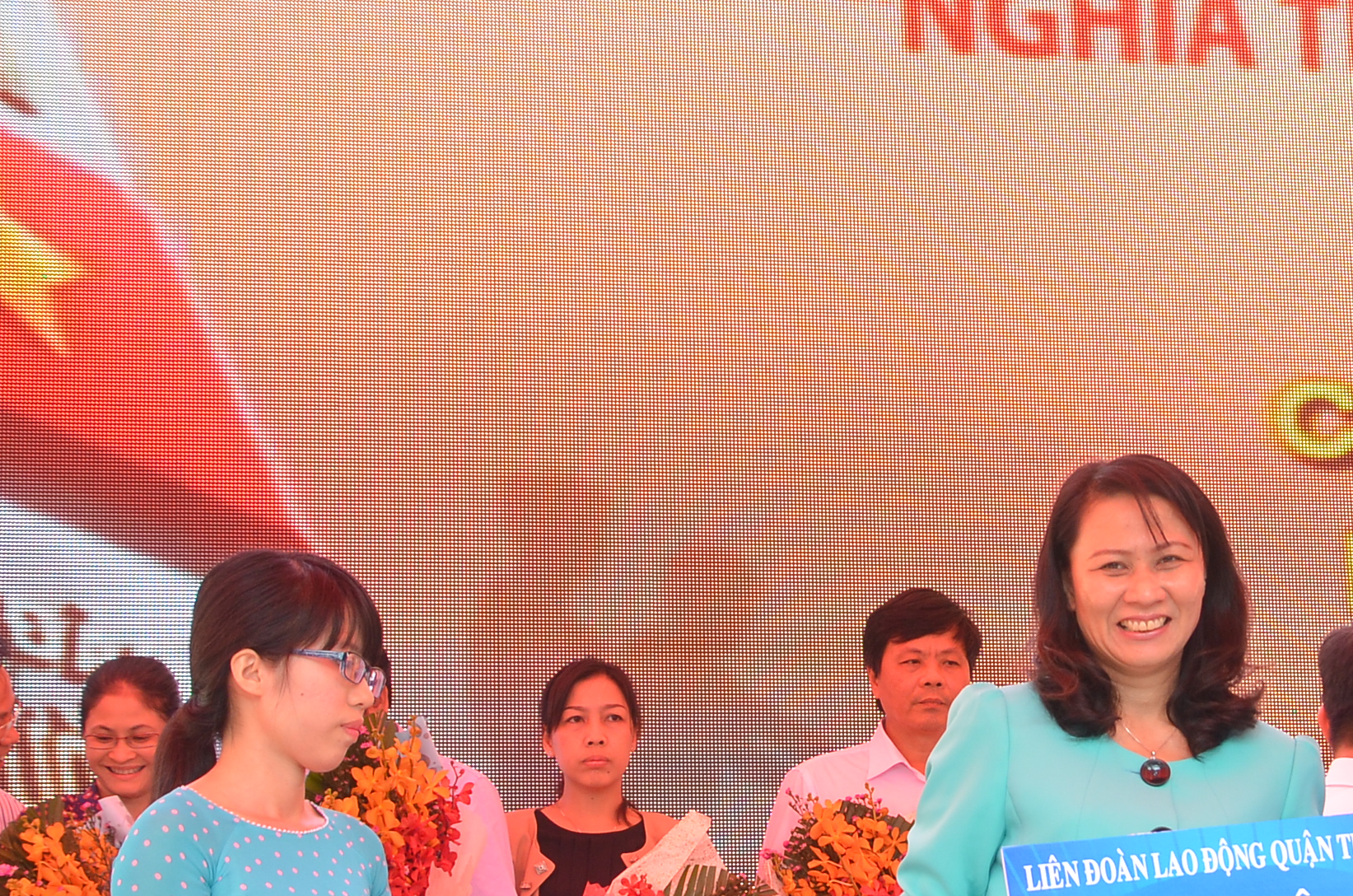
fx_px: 4050
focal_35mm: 108
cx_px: 1101
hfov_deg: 18.8
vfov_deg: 12.6
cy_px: 476
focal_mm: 32
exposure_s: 1/125
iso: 400
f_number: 7.1
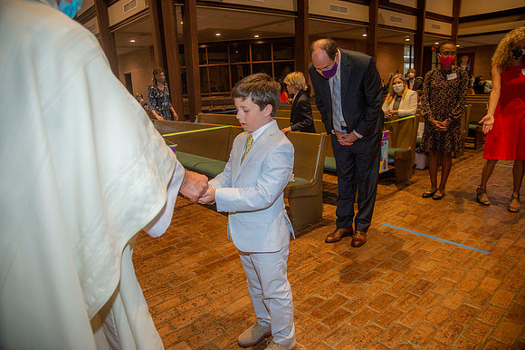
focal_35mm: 24
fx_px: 350
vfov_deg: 53.1
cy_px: 175
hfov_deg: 73.8
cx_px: 262
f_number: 5
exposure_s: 1/160
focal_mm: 24
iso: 1600
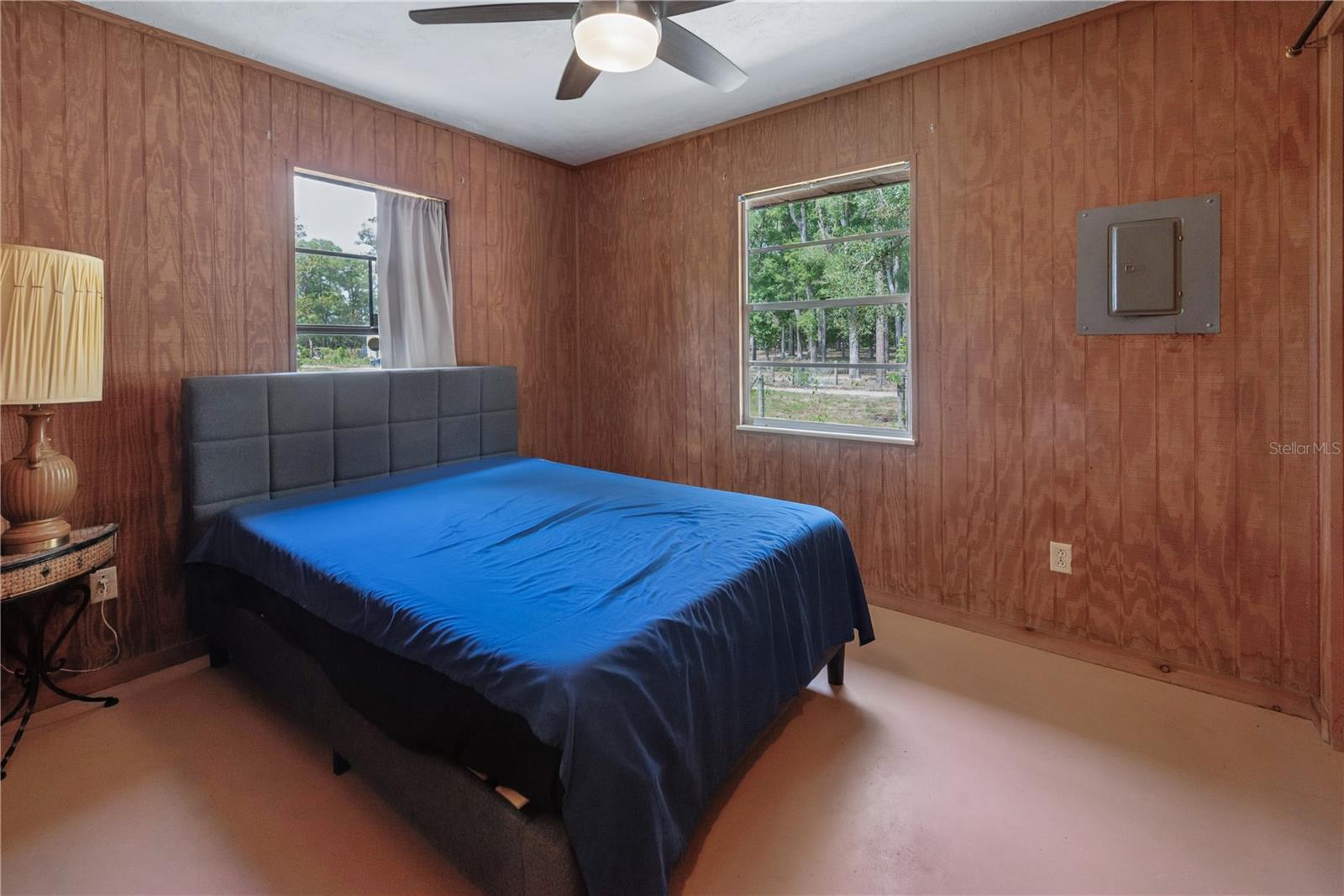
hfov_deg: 104.2
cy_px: 448
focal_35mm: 14
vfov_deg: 81.2
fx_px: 523
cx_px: 672
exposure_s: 1/30
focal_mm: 14
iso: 400
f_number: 8
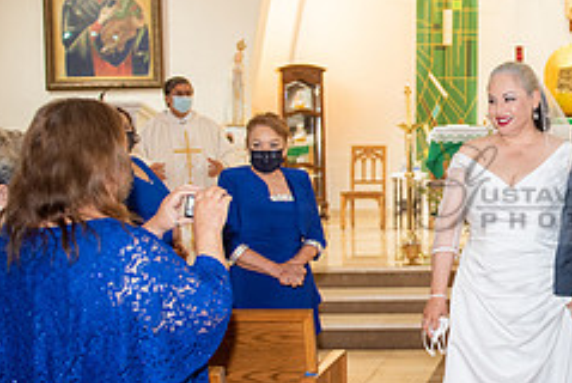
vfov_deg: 21.6
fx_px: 1002
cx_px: 601
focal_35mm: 63
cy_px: 188
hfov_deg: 29.3
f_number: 2.8
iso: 1000
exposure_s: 1/160
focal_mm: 26
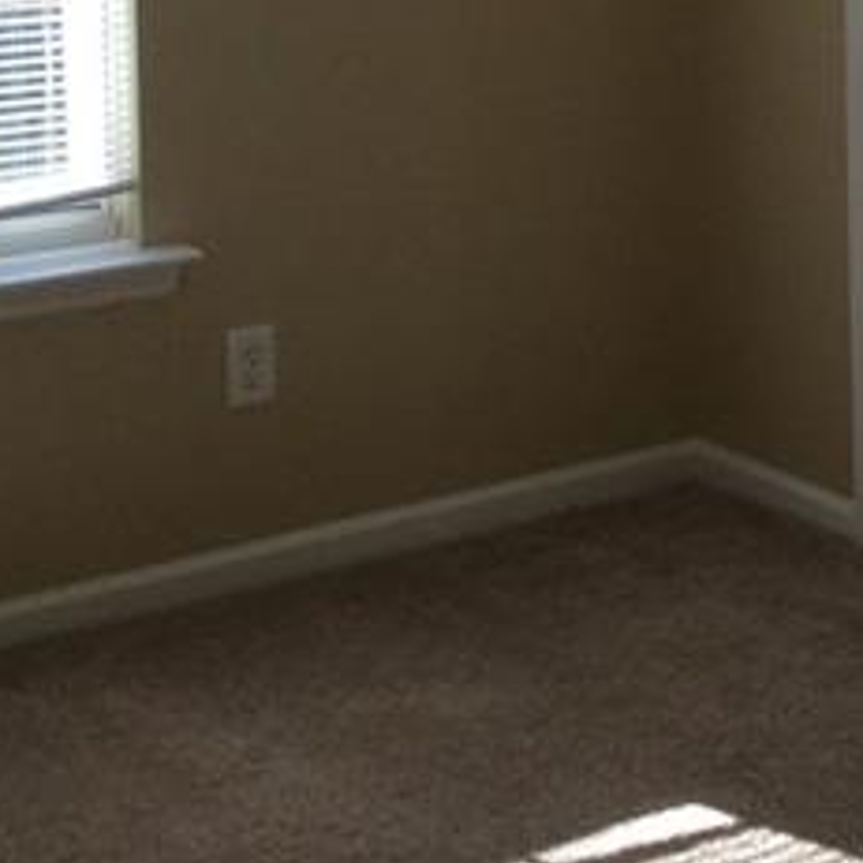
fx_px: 2651
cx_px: 783
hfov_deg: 18.2
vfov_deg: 17.7
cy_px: -153
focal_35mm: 94
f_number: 2.4
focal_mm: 3.3
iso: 50
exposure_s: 1/120
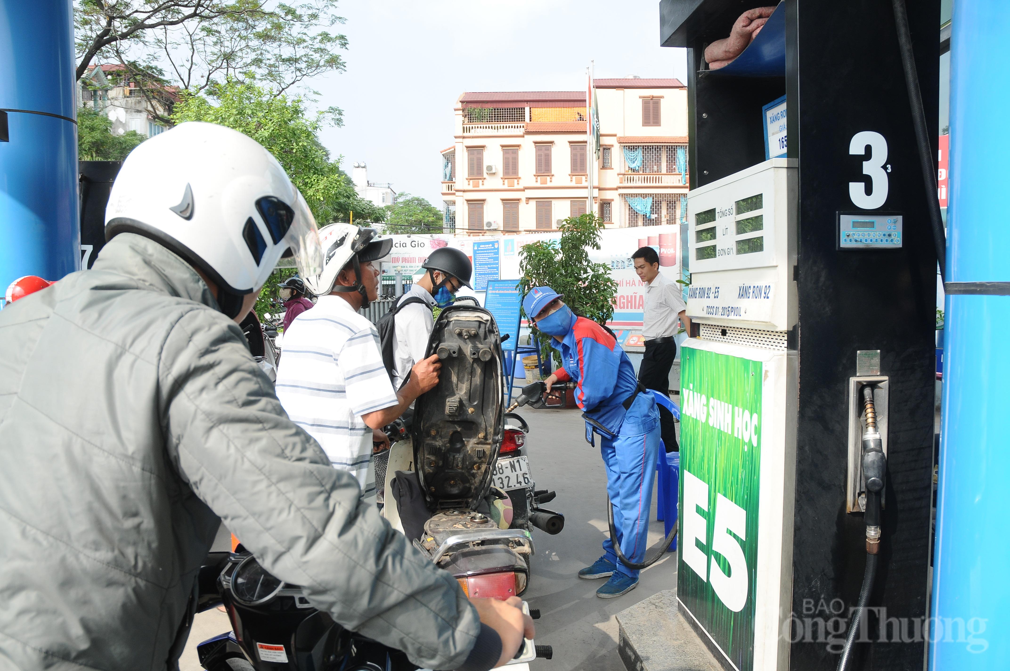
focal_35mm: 27
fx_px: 757
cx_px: 505
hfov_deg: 67.4
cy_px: 336
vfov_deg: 47.8
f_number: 5.6
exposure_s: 1/320
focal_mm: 18
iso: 250
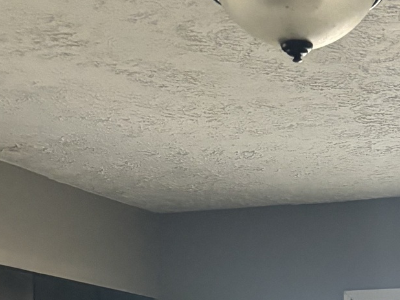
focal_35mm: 97
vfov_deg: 13.3
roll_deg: -0.2
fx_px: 1120
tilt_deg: -9.2
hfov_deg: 19.8
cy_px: 588
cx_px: 364
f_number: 1.6
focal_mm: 5.96
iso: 500
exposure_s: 1/59
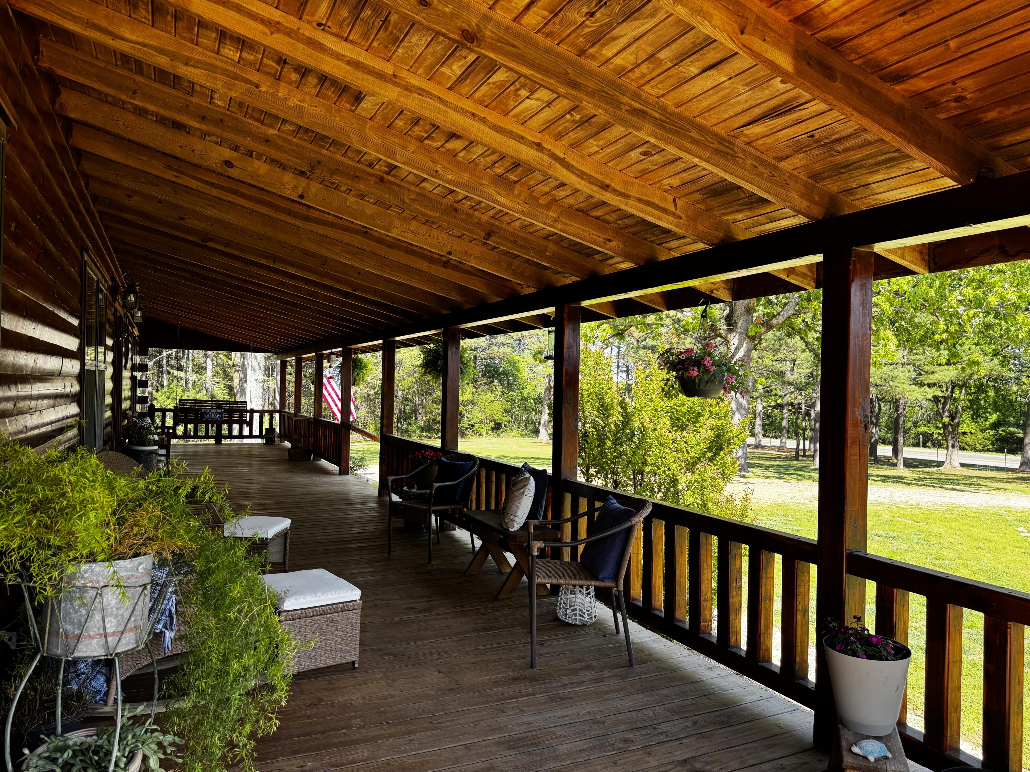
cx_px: 515
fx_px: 714
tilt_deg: -0.4
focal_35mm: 24
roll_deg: -1.8
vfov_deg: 56.8
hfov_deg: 71.6
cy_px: 386
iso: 80
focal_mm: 6.76
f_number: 1.78
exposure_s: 1/334
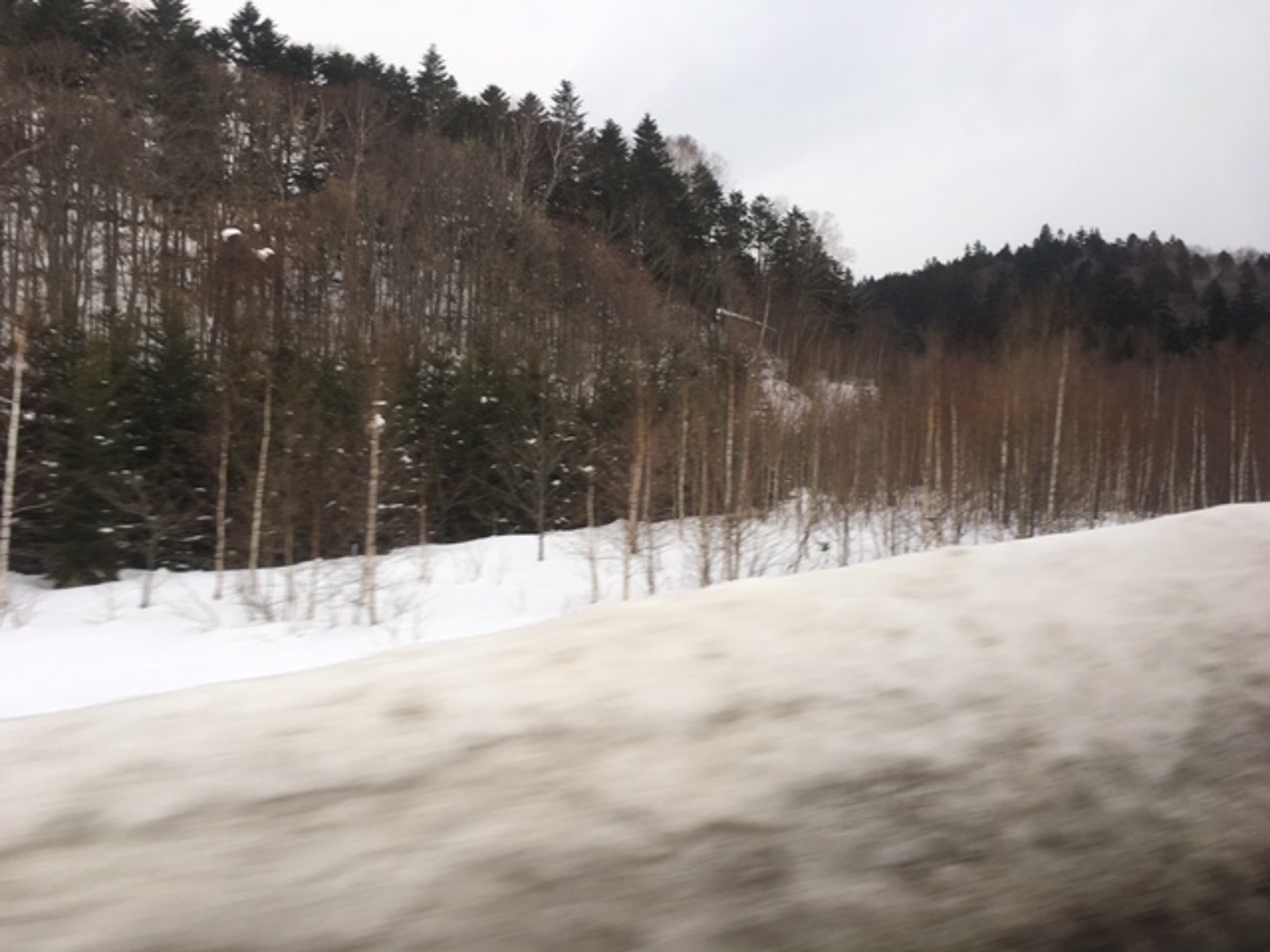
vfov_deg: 48.2
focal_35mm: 29
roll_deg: -2.6
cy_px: 476
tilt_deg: -6.9
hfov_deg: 61.7
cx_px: 635
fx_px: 1064
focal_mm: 4.15
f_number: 2.2
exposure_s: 1/214
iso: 25
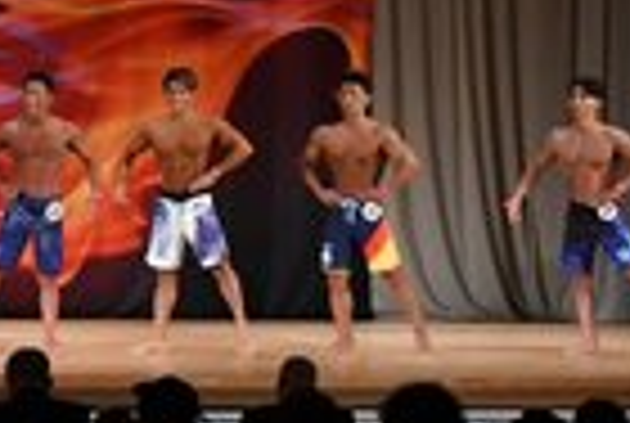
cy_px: 25
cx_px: -182
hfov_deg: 10.1
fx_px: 3490
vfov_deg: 6.9
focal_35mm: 199
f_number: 5.6
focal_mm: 36
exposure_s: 1/400
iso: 3200
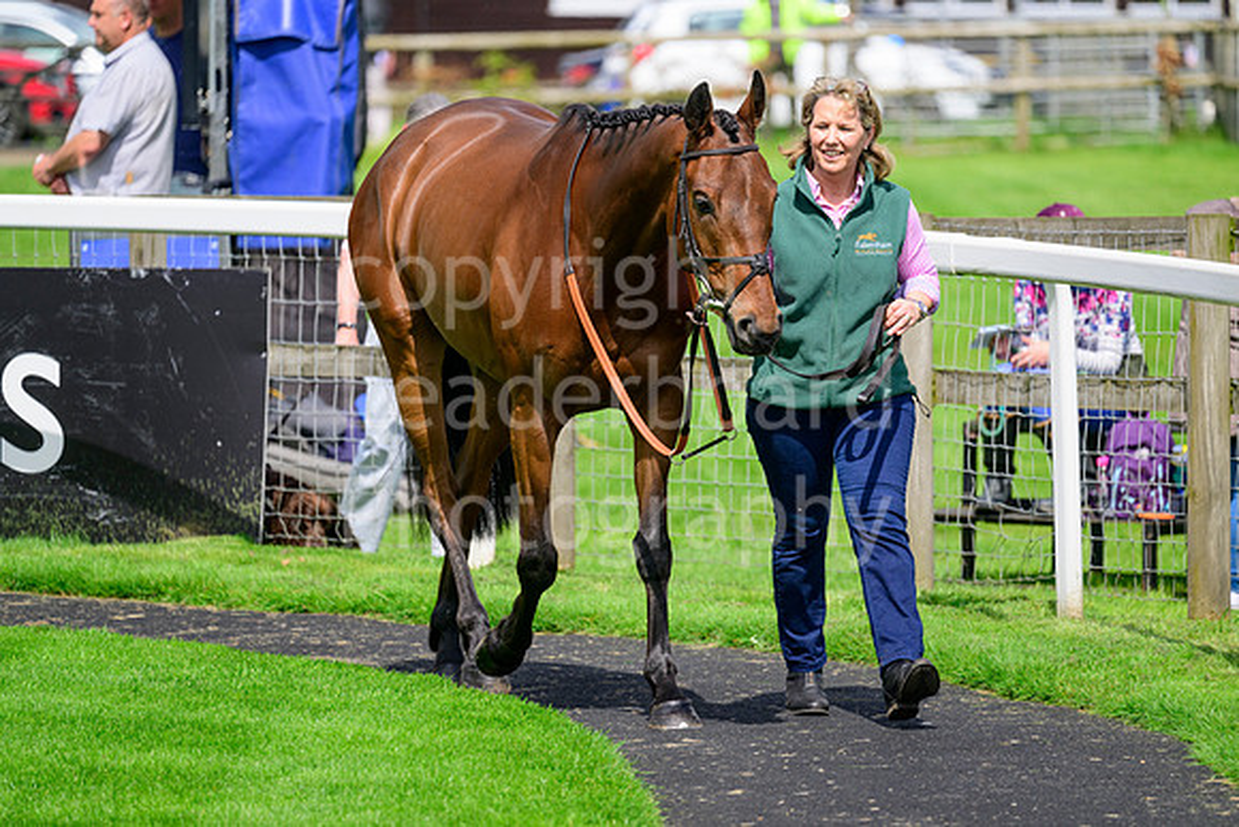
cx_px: 620
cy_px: 414
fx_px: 9983
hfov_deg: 7.1
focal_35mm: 290
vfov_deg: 4.7
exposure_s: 1/1600
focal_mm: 290
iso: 400
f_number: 5.3
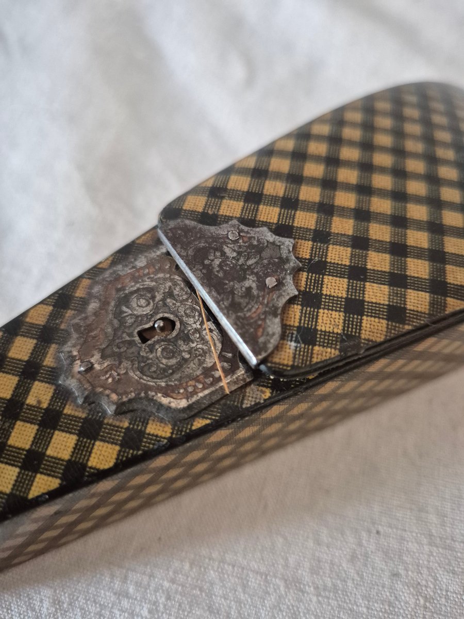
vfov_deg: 73.9
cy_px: 310
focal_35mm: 23
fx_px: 411
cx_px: 232
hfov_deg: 58.9
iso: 1250
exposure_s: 1/100
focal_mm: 5.4
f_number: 1.8
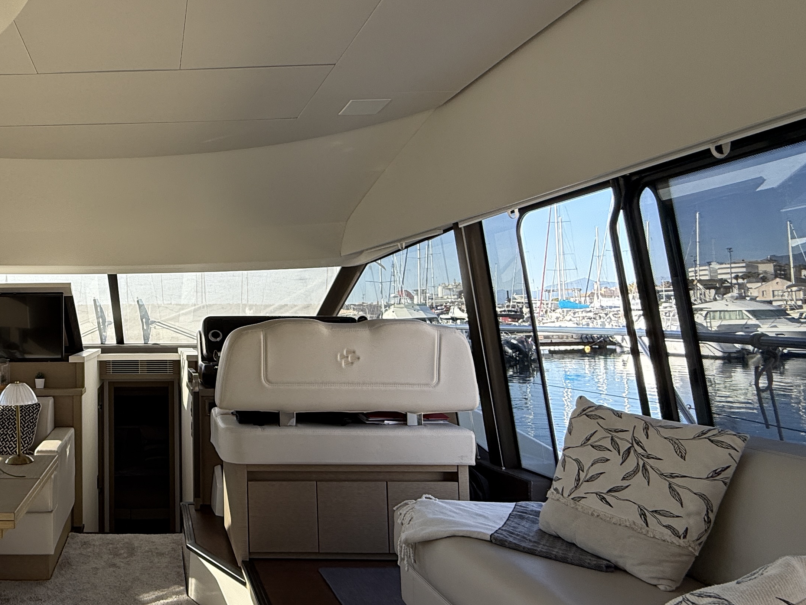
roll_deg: +1.0
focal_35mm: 26
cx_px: 128
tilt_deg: +3.2
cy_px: 289
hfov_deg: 60.2
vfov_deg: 53.0
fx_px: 605
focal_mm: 2.22
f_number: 2.2
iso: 64
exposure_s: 1/289
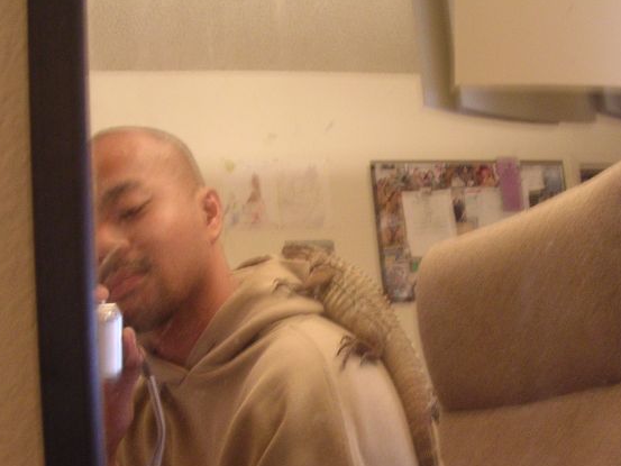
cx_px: 341
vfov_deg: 26.5
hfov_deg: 34.9
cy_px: 290
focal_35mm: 55
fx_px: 987
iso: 239
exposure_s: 1/3.5
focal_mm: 5.8
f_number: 2.8
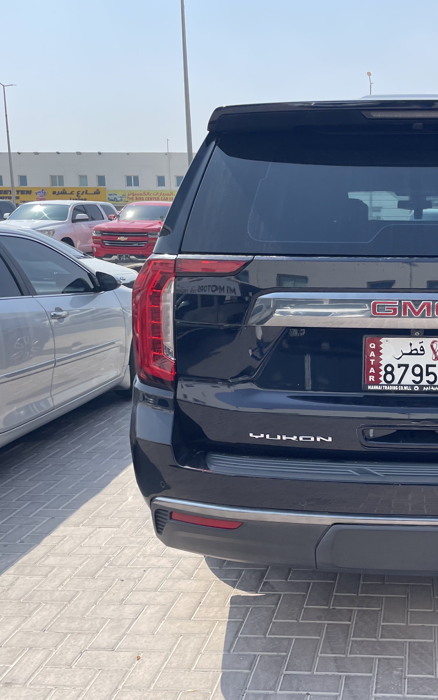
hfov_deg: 33.1
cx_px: 375
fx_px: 707
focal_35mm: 37
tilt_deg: -6.7
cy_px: 348
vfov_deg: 52.7
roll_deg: -0.2
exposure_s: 1/2506
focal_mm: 4.2
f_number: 1.6
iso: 32
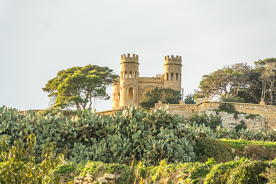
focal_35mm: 279
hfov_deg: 7.4
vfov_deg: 4.9
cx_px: 138
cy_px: 92
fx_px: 2139
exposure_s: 1/320
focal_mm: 186
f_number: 6.3
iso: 640
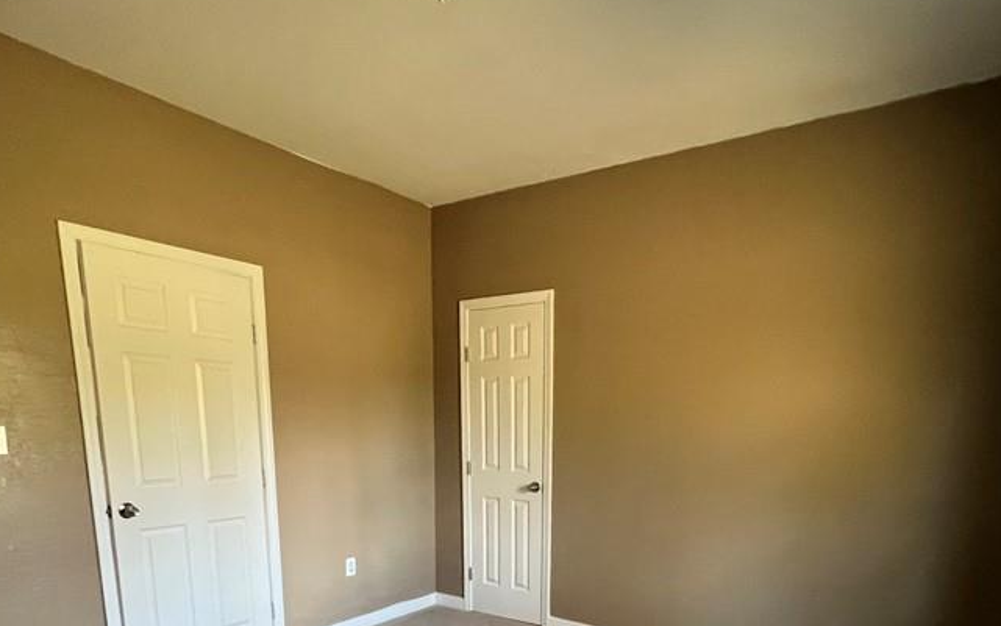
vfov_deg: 49.7
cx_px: 557
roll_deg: -0.6
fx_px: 600
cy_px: 551
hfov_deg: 79.3
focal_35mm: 22
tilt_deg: -11.0
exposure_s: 1/60
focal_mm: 1.57
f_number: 1.8
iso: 320
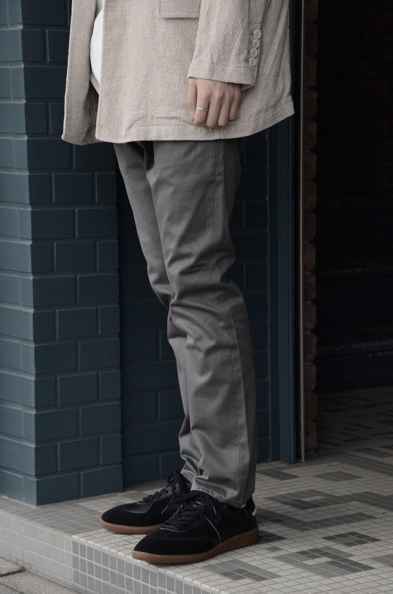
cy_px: 297
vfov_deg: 19.5
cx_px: 196
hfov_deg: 13.0
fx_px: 1726
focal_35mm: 105
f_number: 5.6
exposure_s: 1/320
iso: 320
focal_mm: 70
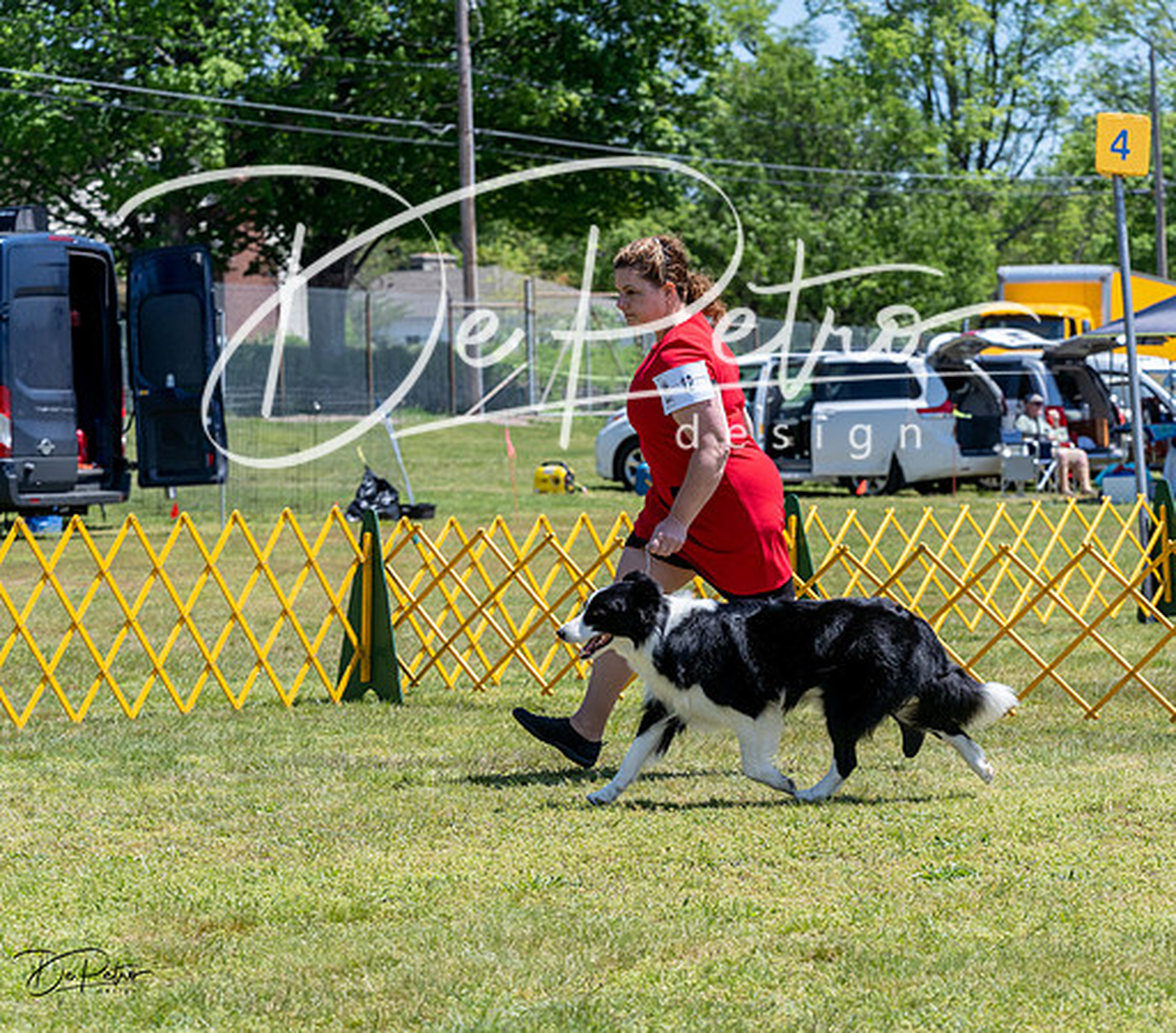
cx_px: 774
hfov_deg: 15.1
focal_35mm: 122
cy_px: 516
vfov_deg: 13.3
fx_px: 4432
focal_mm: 103
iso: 640
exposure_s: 1/1600
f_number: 7.1
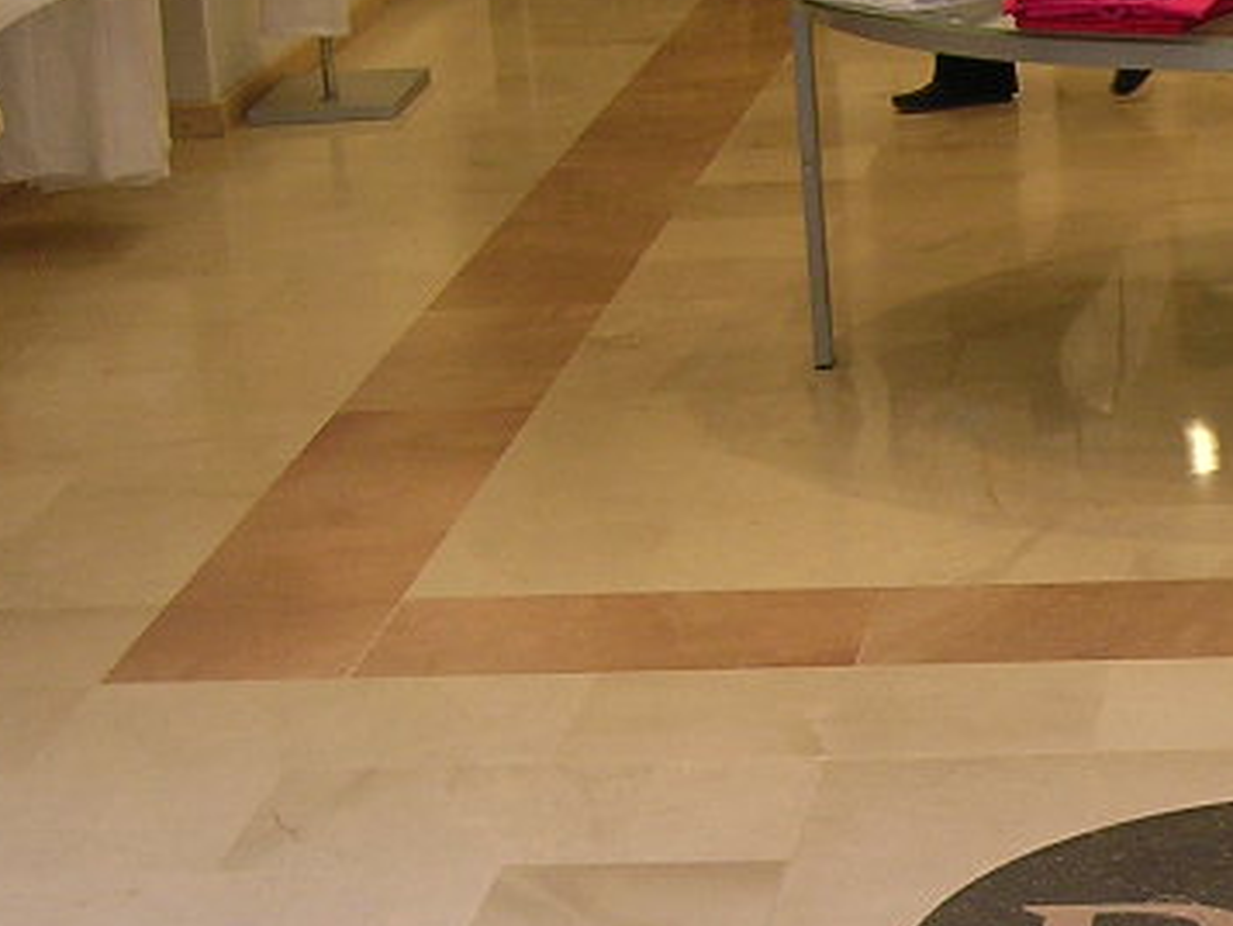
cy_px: 885
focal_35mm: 109
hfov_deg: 17.4
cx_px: 1385
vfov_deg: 13.4
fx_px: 3884
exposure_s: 1/106
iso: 100
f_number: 2.8
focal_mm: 5.8
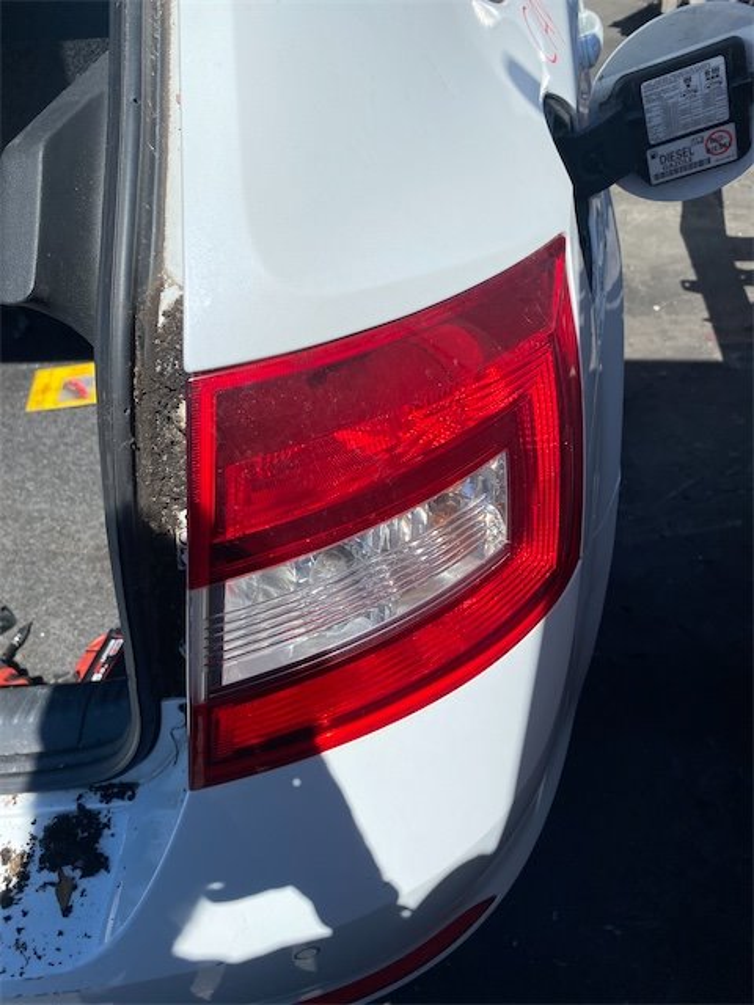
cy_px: 502
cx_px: 377
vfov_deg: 67.3
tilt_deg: -45.0
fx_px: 755
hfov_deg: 53.1
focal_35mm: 26
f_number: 1.8
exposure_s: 1/4115
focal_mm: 4.25
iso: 32
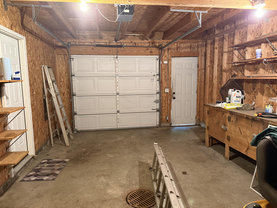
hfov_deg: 71.6
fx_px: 192
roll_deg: +1.2
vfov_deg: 56.8
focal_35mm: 24
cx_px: 138
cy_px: 104
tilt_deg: -6.5
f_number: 1.78
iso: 800
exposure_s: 1/40
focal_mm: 6.76
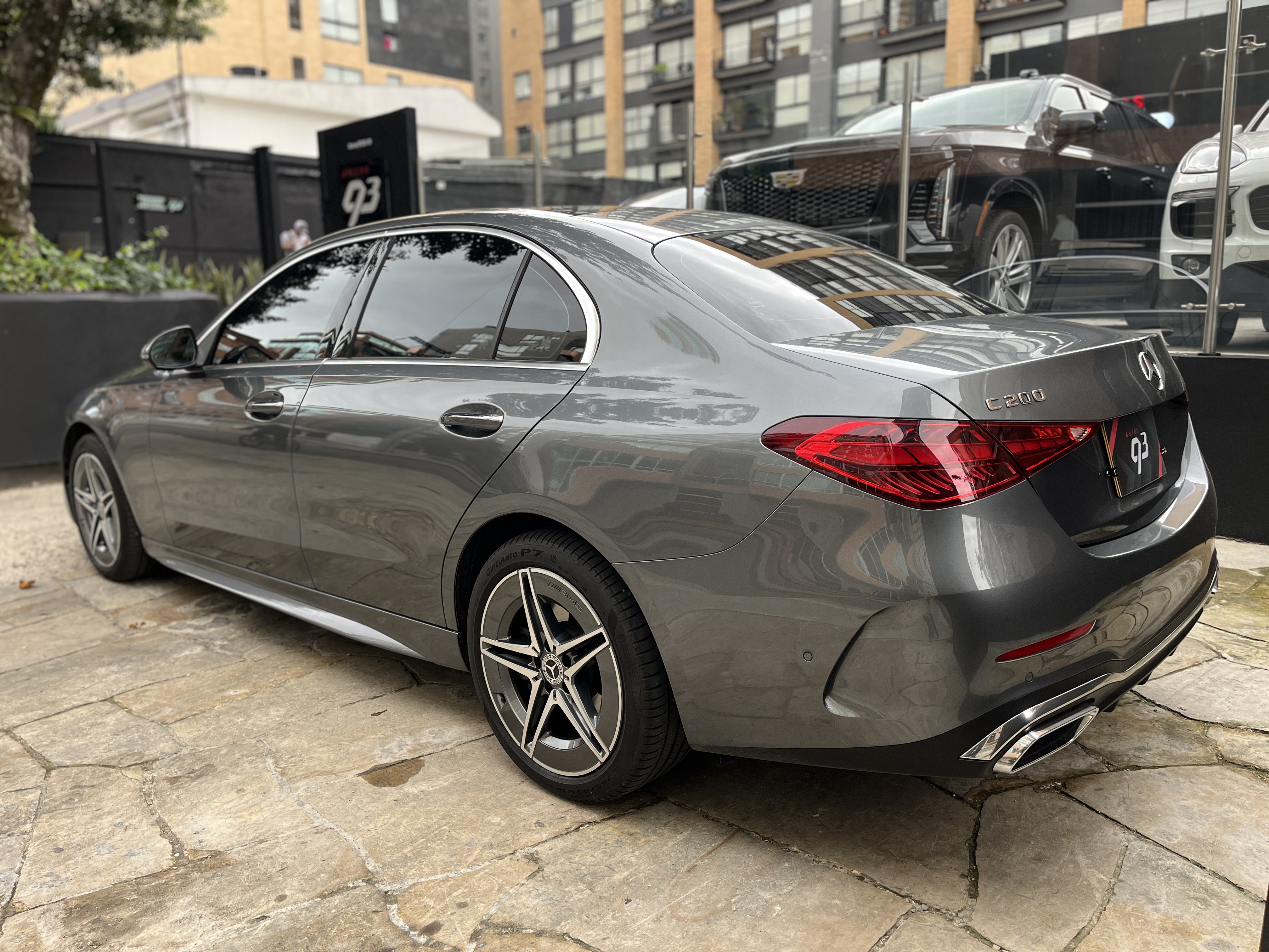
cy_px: 476
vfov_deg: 53.1
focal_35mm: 26
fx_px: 953
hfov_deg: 67.3
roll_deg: +0.3
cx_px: 634
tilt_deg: -11.4
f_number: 1.6
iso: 80
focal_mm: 5.1
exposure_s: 1/122
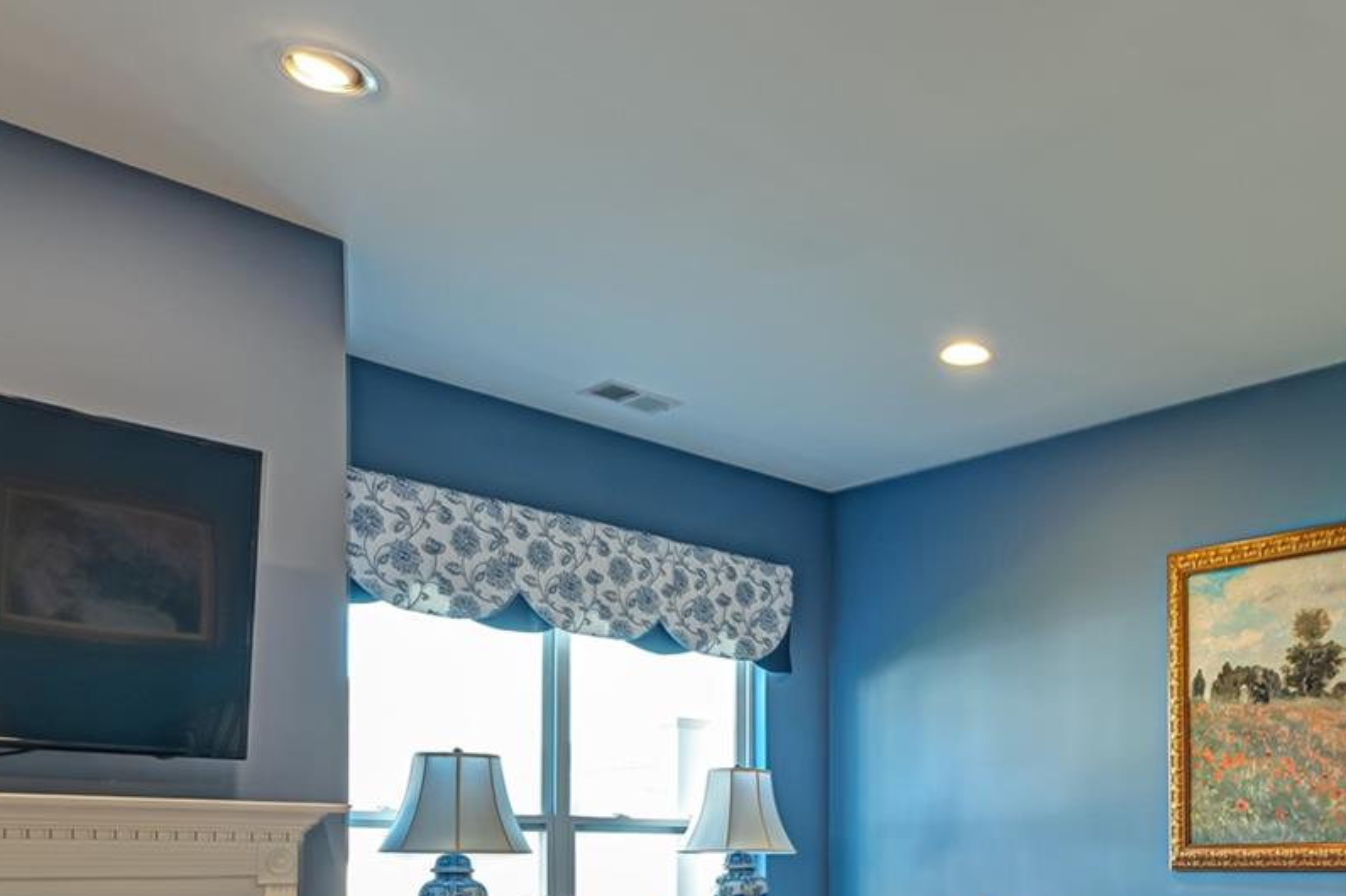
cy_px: 827
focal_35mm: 36
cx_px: 1004
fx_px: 1345
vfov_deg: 34.5
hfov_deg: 51.0
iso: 100
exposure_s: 1/10
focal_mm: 14
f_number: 5
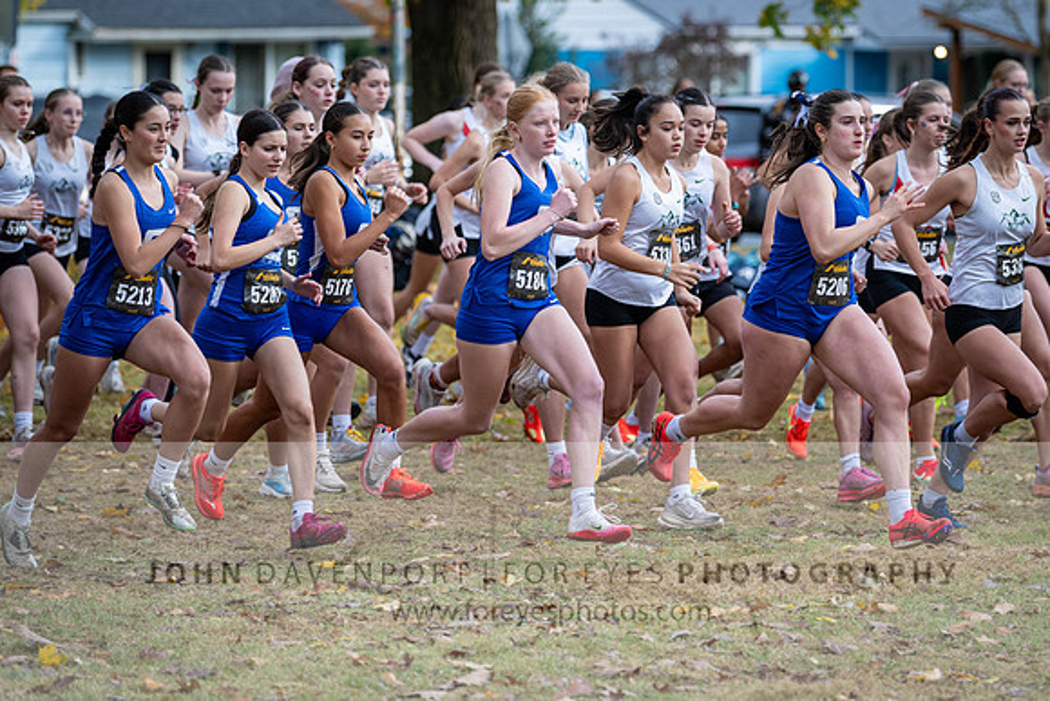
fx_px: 5335
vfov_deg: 7.5
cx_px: 563
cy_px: 327
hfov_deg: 11.2
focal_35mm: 183
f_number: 2.8
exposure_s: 1/1000
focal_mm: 140
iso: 200
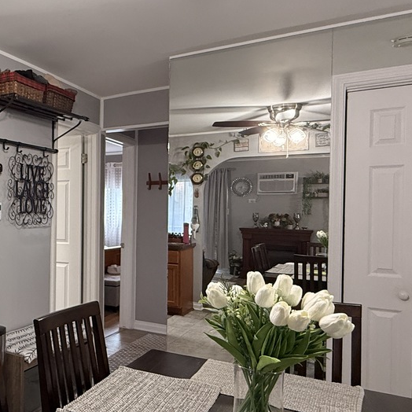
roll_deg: -1.3
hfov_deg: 41.7
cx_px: -6
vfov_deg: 48.4
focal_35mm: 34
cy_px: 219
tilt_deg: -0.9
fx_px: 458
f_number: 2.2
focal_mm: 2.22
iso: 320
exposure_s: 1/120
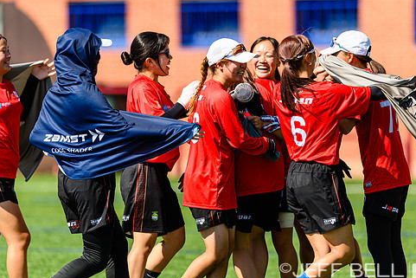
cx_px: 222
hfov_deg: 4.3
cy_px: 138
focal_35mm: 482
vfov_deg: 2.9
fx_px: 5571
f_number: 3.2
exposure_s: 1/1600
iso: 100
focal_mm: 400
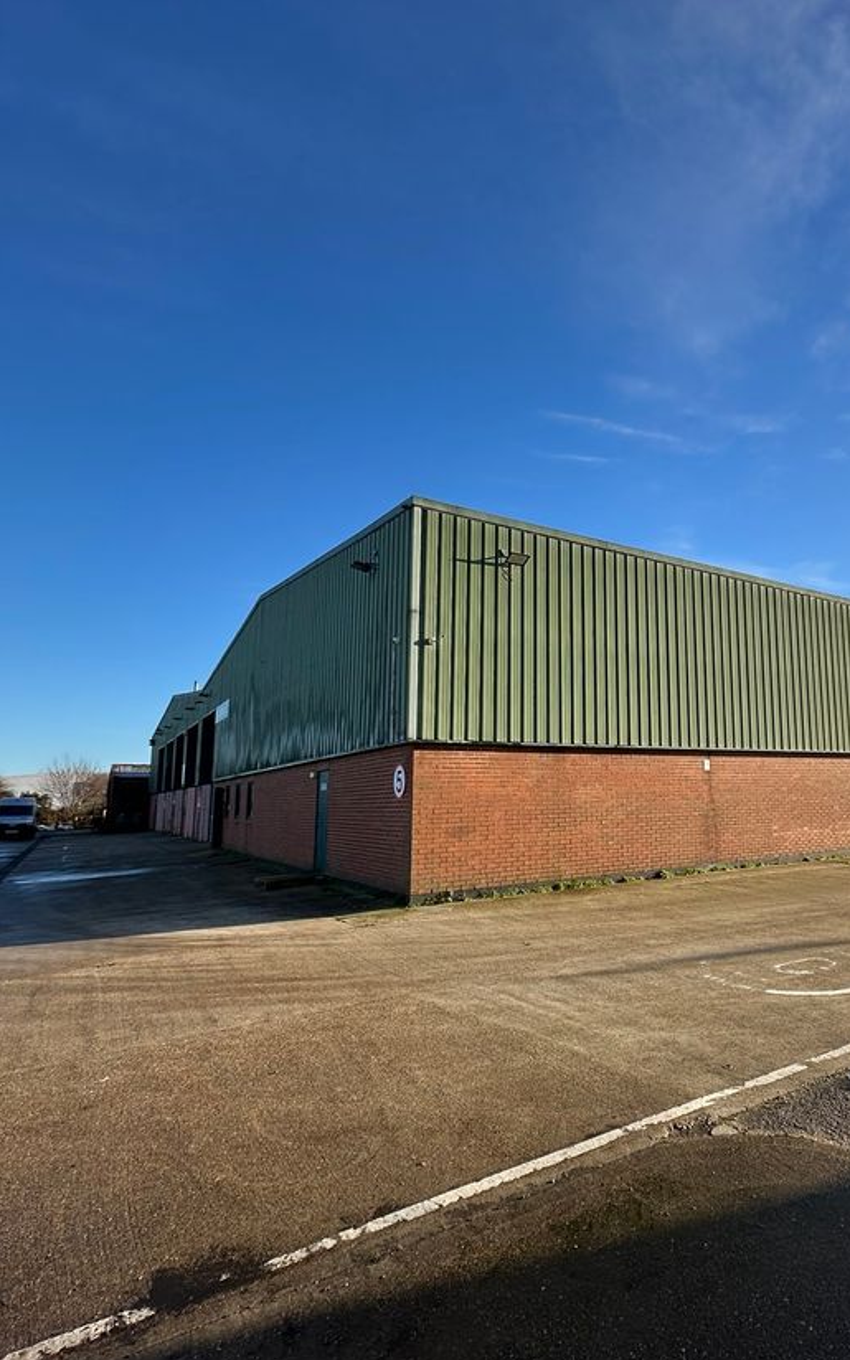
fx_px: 741
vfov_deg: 85.1
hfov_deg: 56.4
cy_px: 684
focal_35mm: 20
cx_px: 649
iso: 50
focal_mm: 2.22
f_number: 2.2
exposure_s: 1/1082
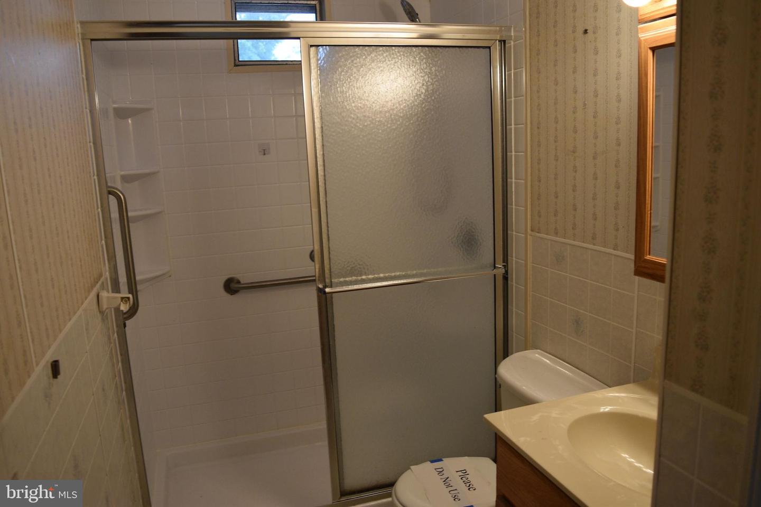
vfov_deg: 47.9
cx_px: 380
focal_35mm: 27
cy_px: 254
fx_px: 571
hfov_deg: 67.4
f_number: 4
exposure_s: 1/60
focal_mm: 18
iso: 400
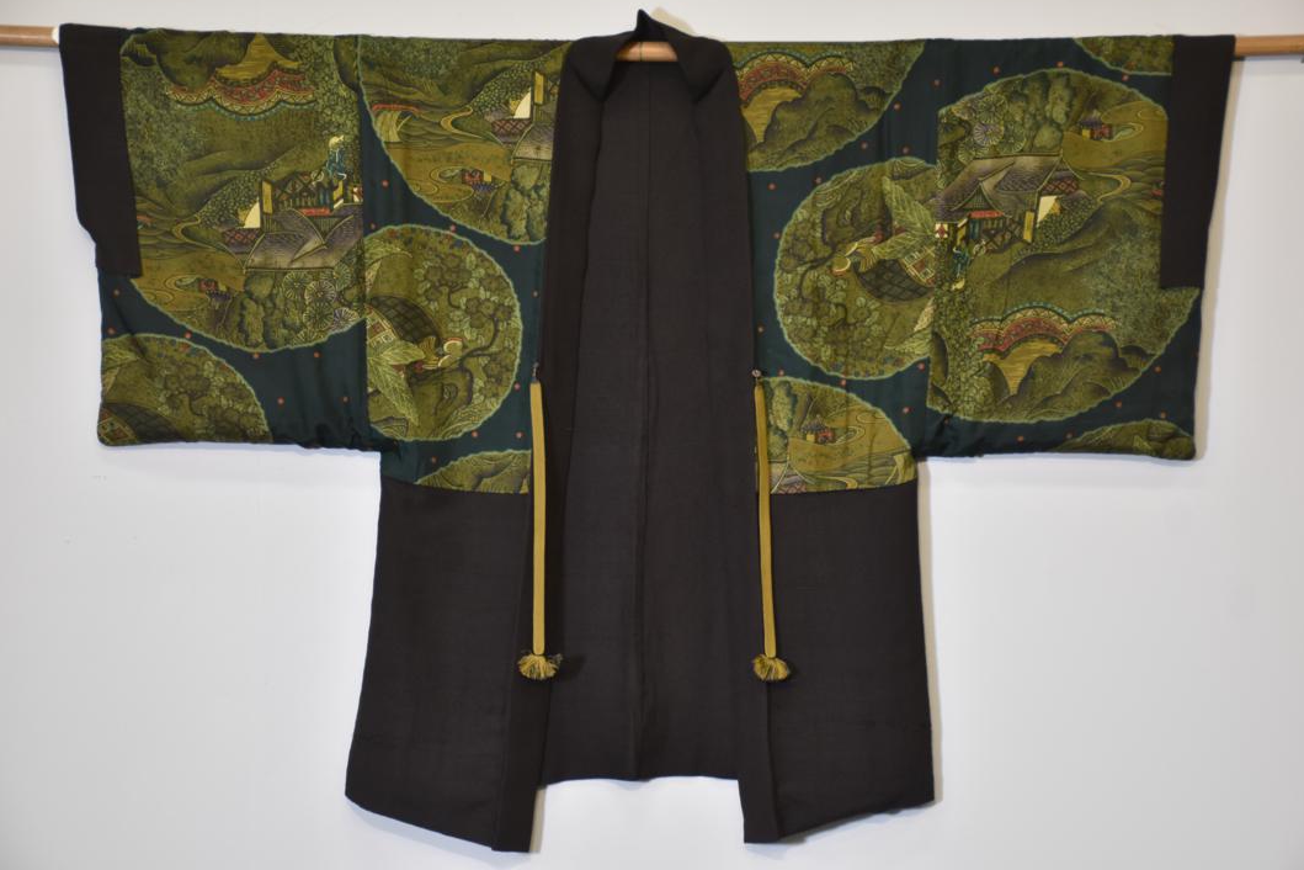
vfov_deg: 15.9
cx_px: 666
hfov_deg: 23.6
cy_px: 428
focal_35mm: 86
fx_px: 3115
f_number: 4.8
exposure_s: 1/30
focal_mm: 56
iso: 400
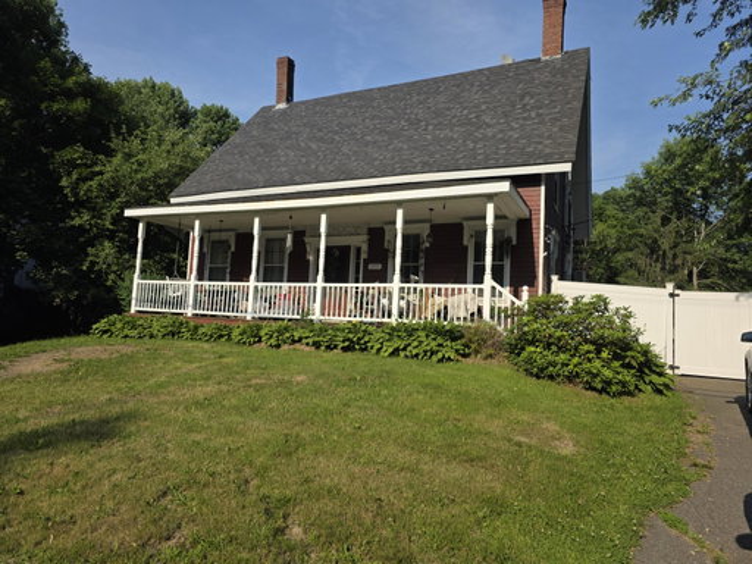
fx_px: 500
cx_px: 376
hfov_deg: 73.9
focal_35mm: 23
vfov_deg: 58.9
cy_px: 282
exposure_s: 1/6574
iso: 80
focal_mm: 6.3
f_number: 1.7
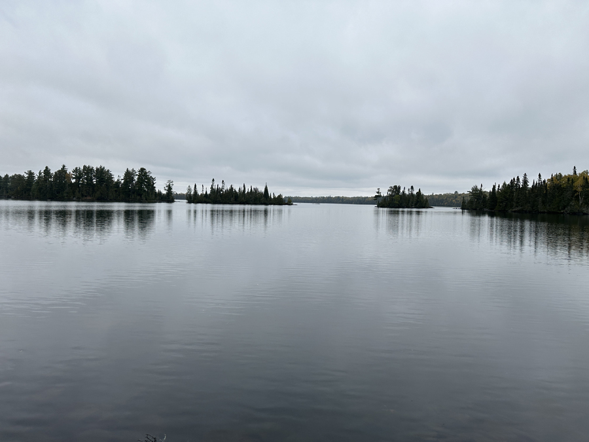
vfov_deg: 56.8
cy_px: 221
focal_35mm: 24
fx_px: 408
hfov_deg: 71.6
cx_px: 294
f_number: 1.78
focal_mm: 6.86
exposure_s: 1/1029
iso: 80
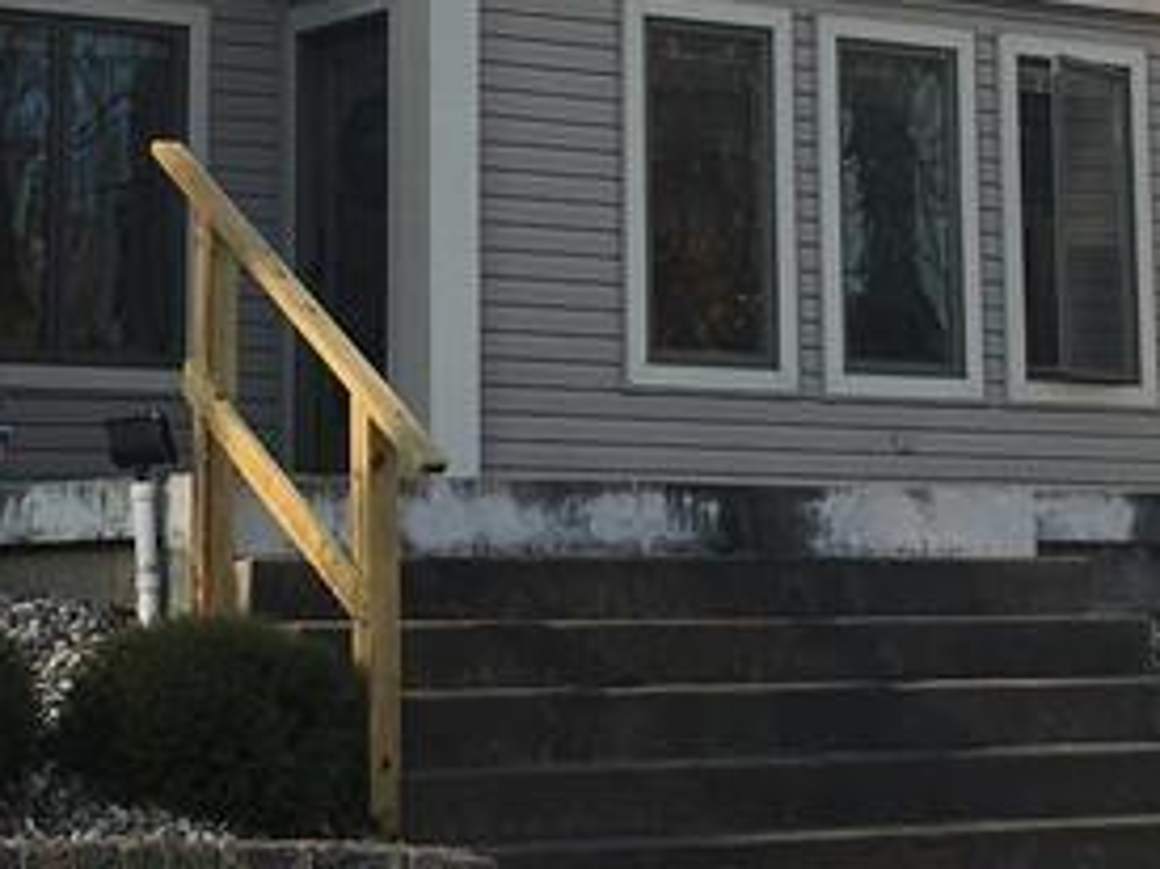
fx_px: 3618
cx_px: 498
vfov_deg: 13.5
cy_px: -42
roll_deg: -0.7
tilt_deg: +11.2
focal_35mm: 108
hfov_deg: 18.2
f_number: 2.2
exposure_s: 1/630
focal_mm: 4.15
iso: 25
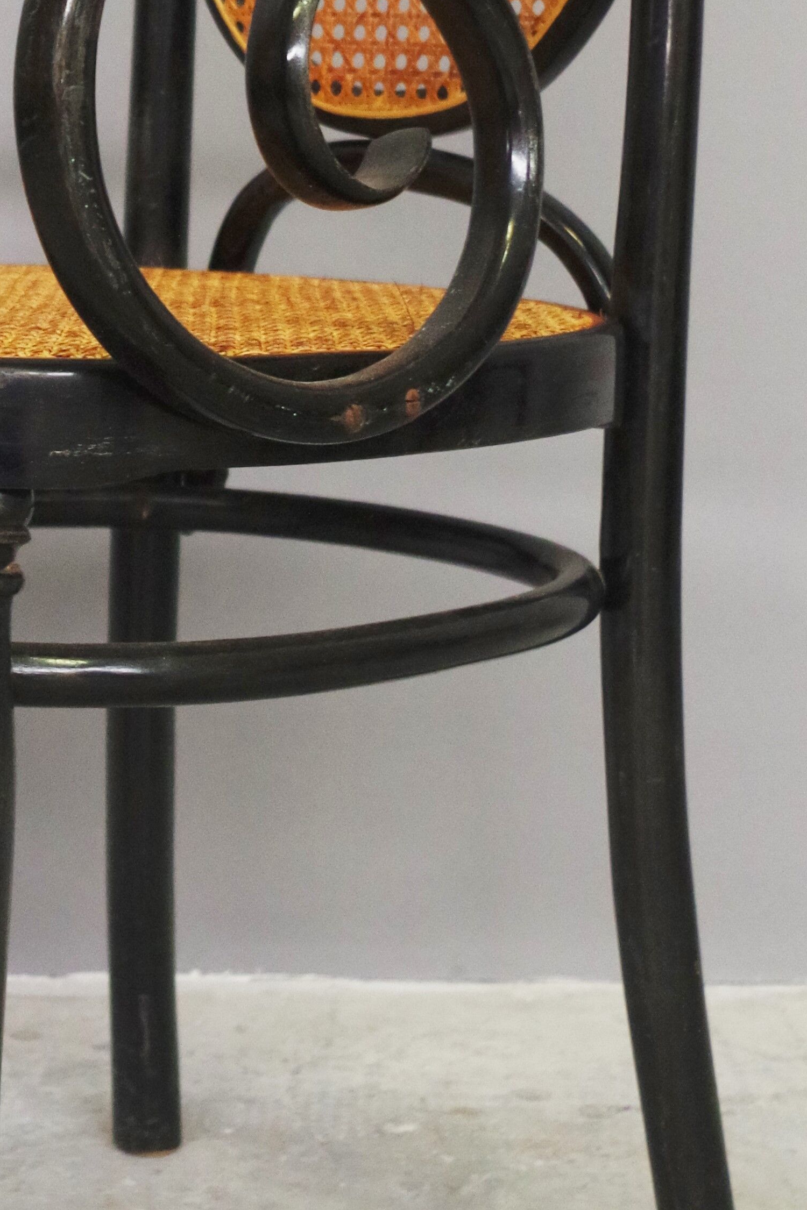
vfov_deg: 21.0
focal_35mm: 96
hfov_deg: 14.1
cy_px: 269
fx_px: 3228
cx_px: 102
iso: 1600
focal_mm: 24.38
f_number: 4
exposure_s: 1/60
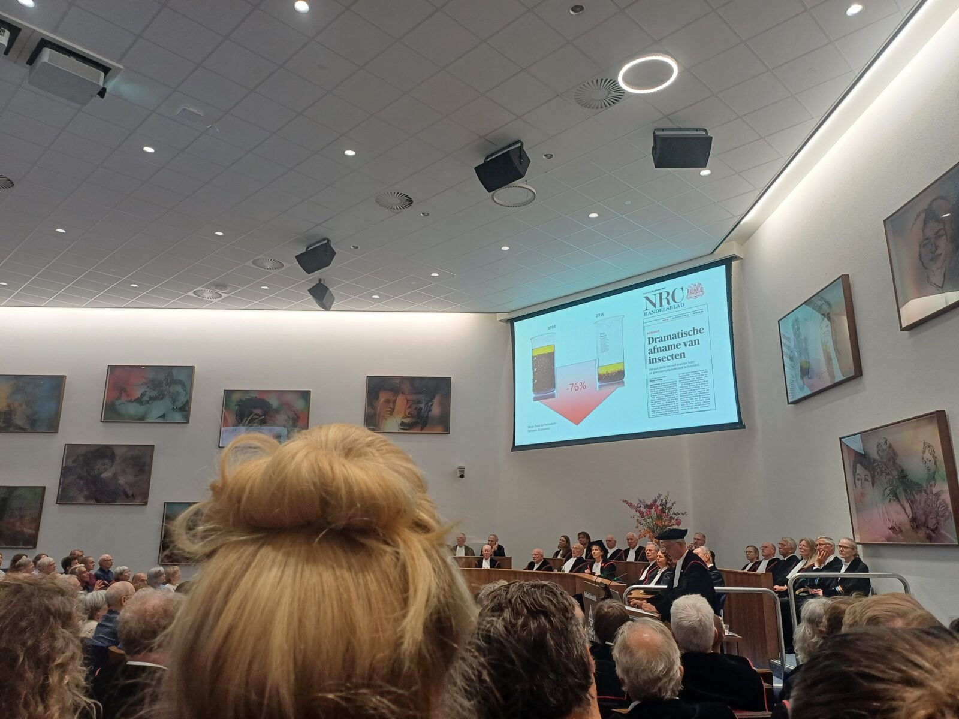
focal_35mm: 25
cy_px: 360
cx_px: 480
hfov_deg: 69.4
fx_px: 693
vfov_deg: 54.9
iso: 200
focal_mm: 4.65
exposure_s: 1/50
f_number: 1.8
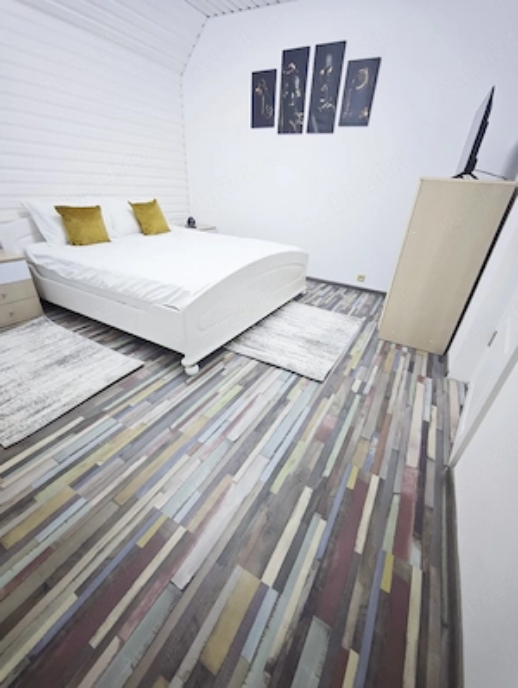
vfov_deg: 102.0
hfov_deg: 85.9
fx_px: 278
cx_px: 259
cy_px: 344
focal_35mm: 14
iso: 800
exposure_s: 1/40.7
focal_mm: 2.16
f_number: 2.2
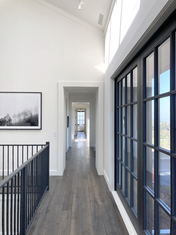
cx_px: 88
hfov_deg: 49.7
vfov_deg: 63.4
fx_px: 190
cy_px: 118
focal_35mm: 28
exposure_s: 1/312
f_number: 1.8
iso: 20
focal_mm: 3.99
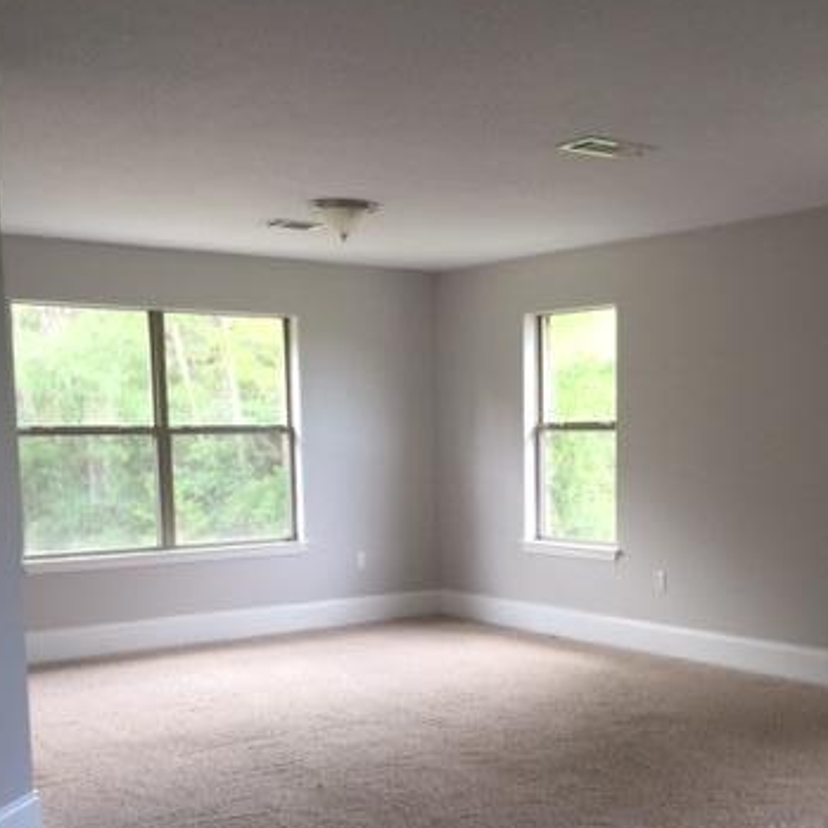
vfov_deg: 35.6
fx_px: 1272
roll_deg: +2.1
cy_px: 579
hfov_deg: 35.8
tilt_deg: -6.3
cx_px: 536
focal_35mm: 47
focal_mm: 4.15
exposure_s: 1/30
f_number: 2.2
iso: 50
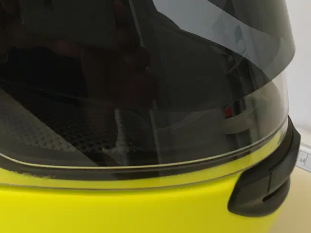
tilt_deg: -19.4
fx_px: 485
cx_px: 53
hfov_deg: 34.2
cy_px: 23
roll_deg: -7.2
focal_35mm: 54
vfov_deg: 26.1
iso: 160
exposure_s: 1/33
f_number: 2.2
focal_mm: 4.15
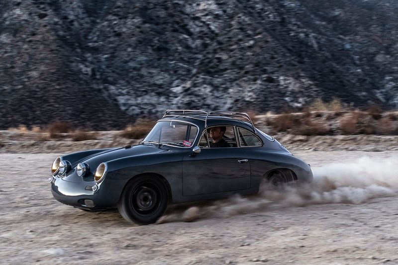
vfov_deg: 19.4
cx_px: 199
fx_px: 774
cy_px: 132
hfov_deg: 28.8
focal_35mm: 70
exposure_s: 1/80
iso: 1600
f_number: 4
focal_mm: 70
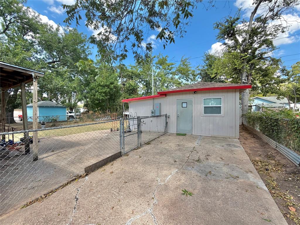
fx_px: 121
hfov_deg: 102.1
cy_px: 112
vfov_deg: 85.7
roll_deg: -0.1
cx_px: 150
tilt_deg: -1.6
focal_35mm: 14
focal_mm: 2.22
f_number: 2.2
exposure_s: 1/502
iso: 40
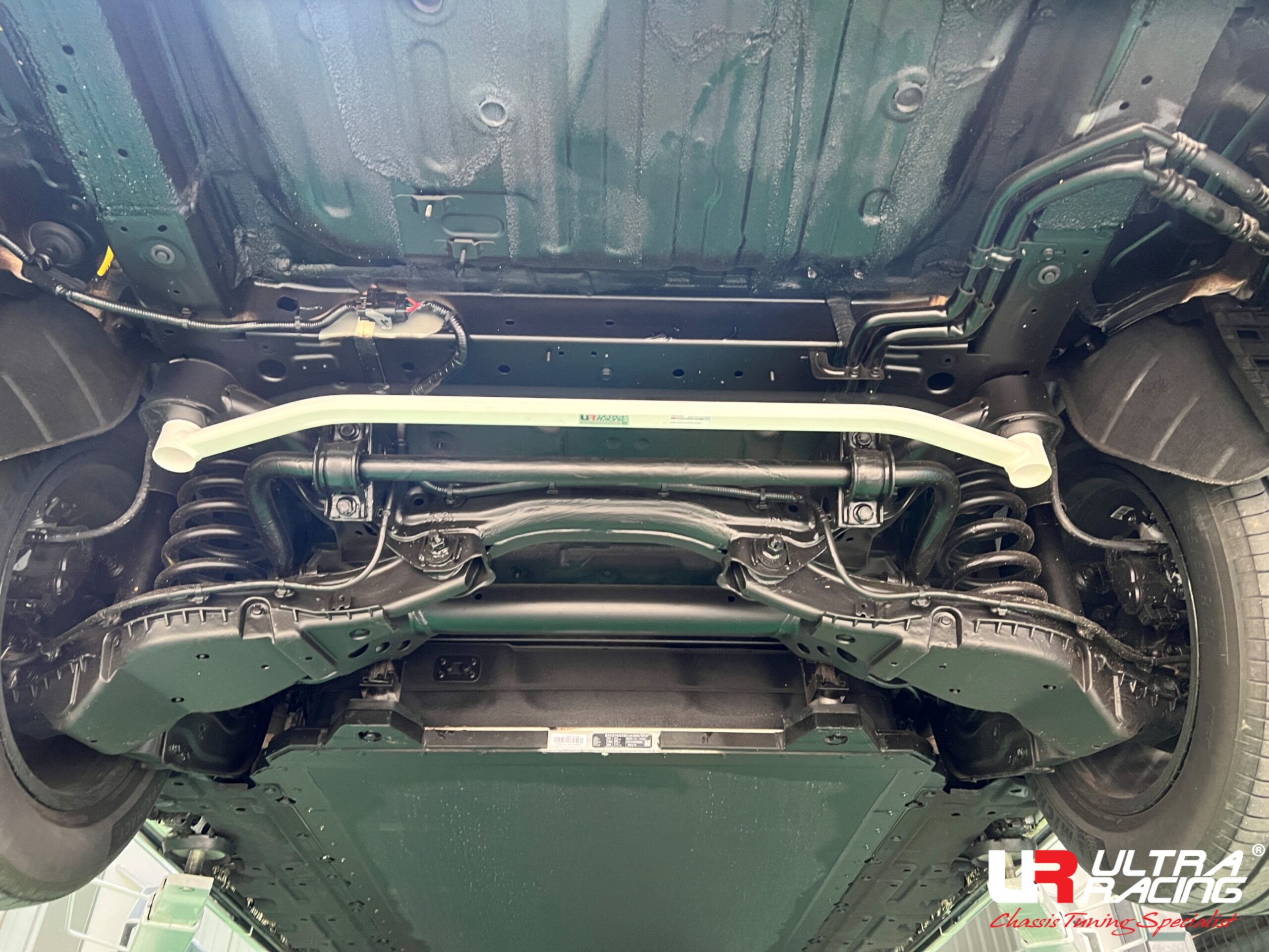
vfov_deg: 53.1
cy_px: 476
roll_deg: +1.5
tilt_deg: +40.1
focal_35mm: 26
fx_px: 953
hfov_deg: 67.3
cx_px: 634
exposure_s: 1/50
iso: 500
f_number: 1.5
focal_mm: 5.7
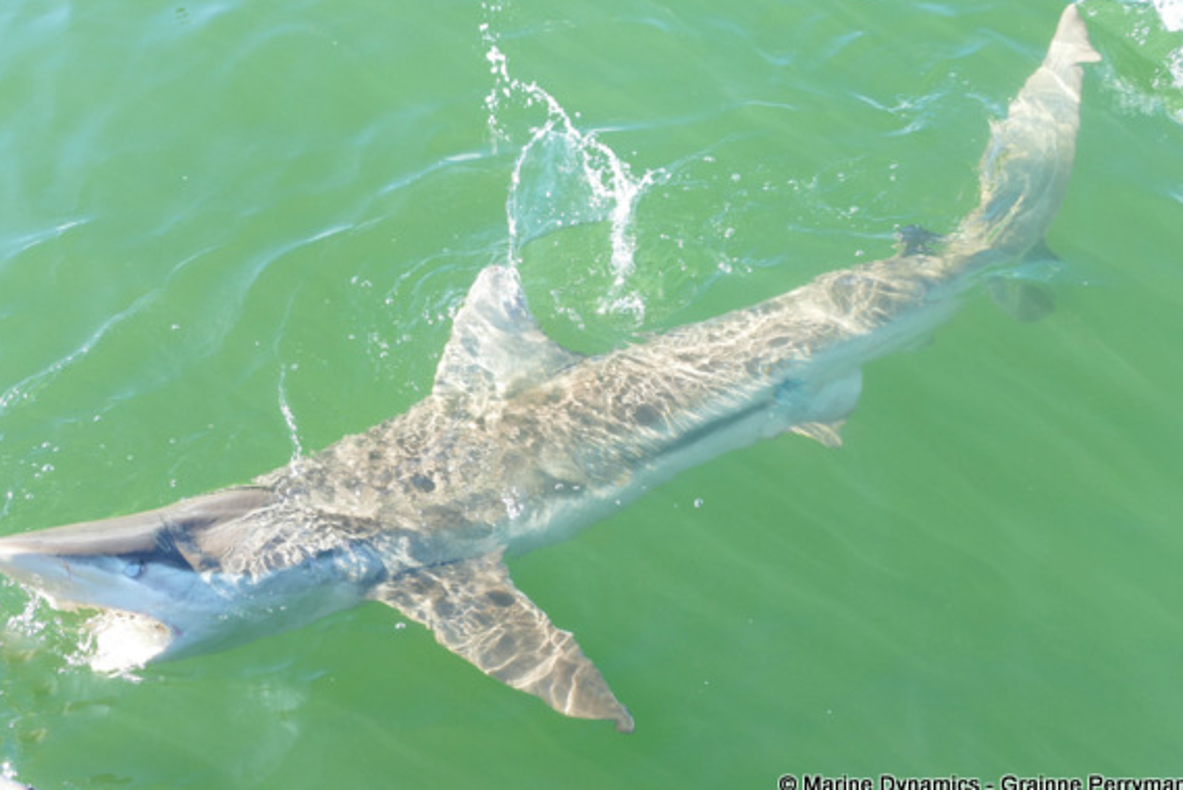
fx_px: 1282
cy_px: 409
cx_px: 597
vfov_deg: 34.2
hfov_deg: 49.5
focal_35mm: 39
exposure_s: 1/320
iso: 125
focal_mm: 13.43
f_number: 3.1
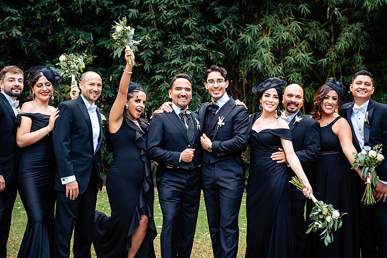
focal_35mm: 70
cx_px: 194
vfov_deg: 19.5
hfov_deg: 28.8
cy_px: 129
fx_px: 753
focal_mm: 70
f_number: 4.5
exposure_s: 1/160
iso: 400
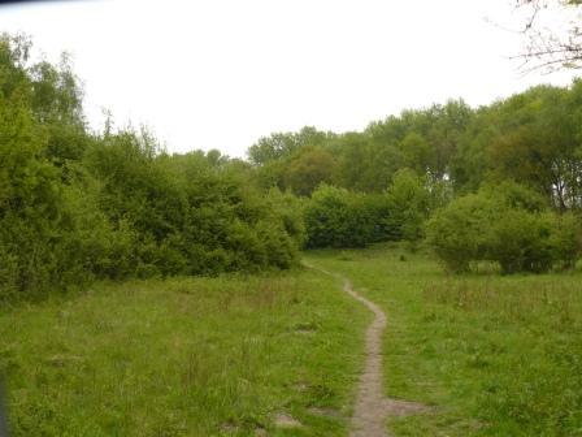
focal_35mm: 36
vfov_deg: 39.7
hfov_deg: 51.4
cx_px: 291
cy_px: 218
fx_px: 605
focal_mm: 6
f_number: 4
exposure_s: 1/250
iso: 100
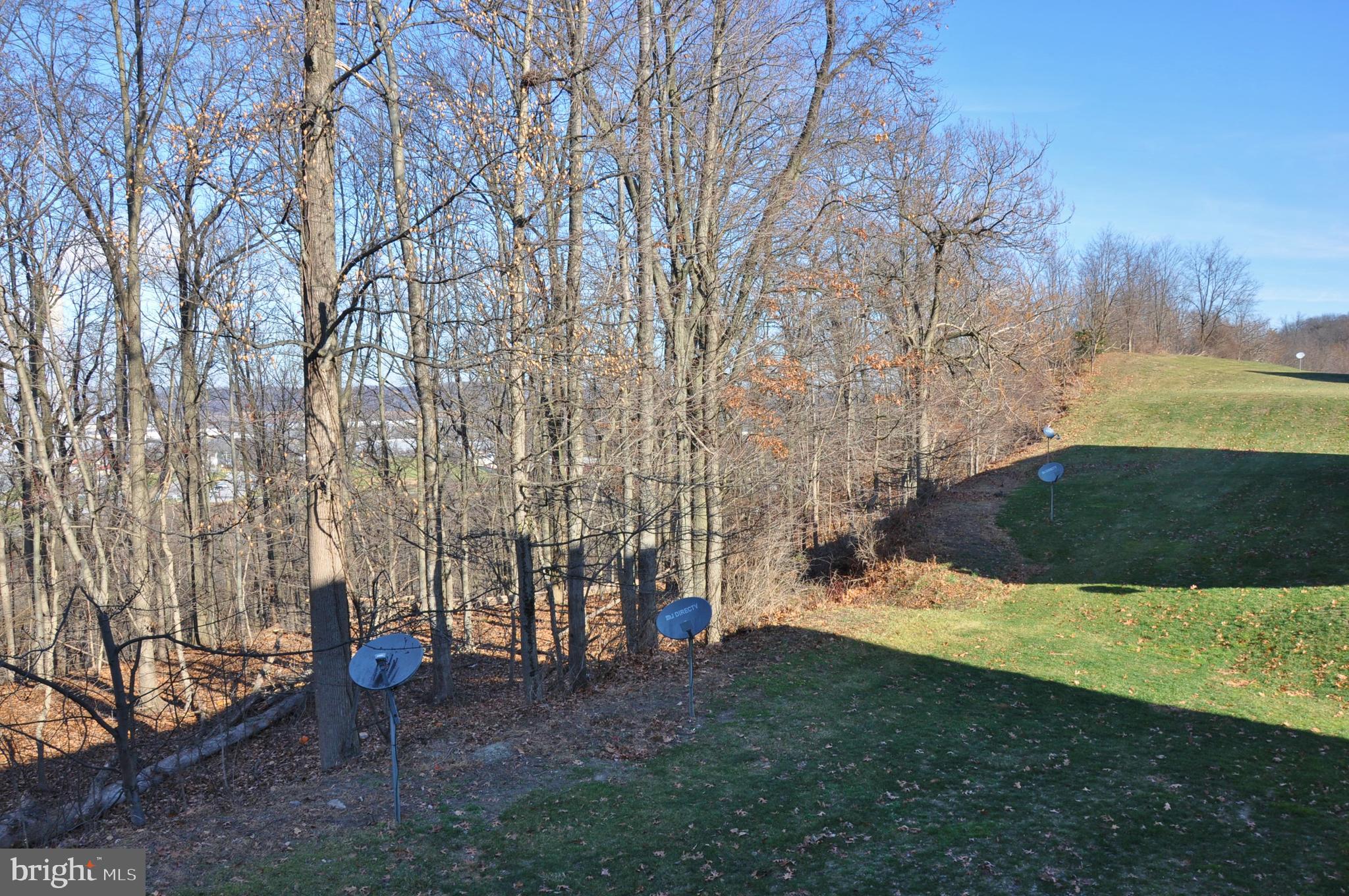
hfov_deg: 67.4
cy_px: 448
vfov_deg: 47.8
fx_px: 1010
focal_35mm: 27
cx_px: 674
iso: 200
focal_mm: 18
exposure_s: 1/125
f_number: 11
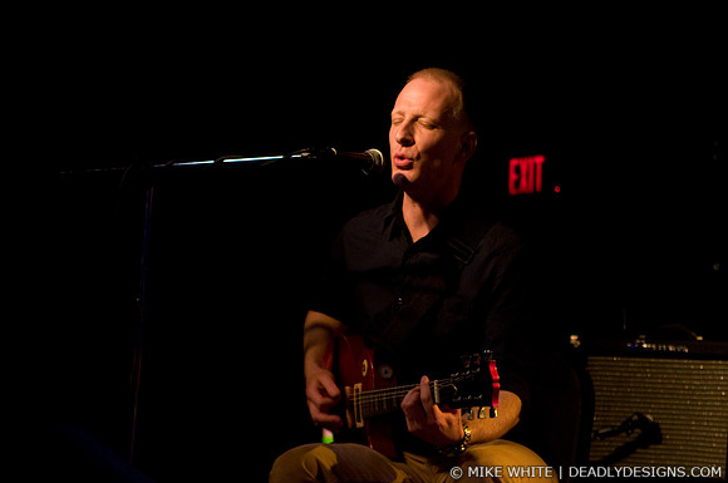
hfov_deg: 19.5
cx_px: 364
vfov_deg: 13.0
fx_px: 2120
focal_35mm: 105
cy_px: 242
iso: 1000
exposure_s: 1/80
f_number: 2.8
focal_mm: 70
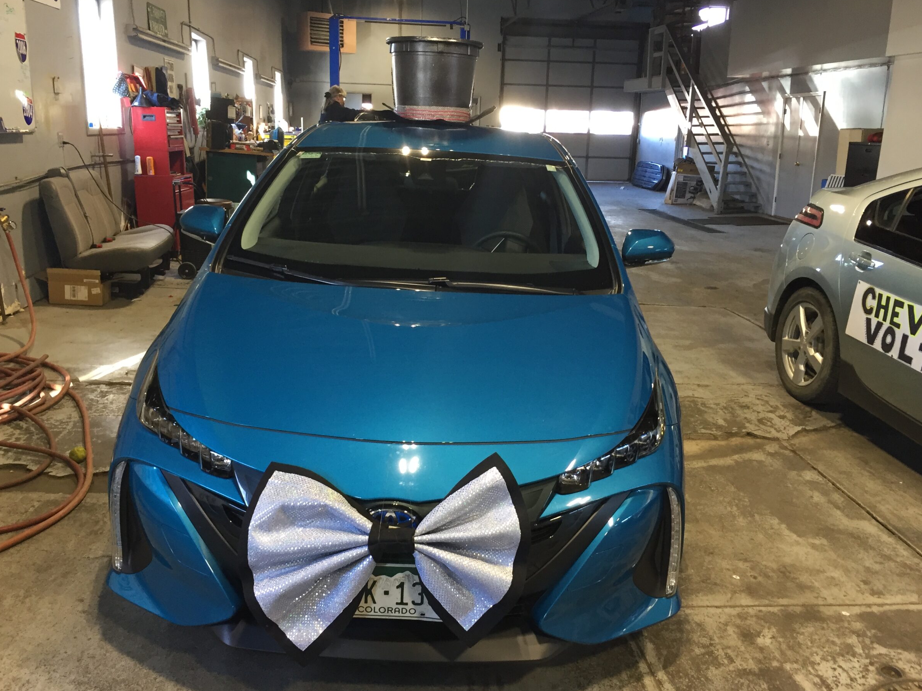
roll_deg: -1.6
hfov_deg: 58.4
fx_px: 826
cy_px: 333
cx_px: 460
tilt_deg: -14.5
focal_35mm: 31
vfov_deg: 45.4
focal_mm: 4.15
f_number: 2.2
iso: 100
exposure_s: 1/30
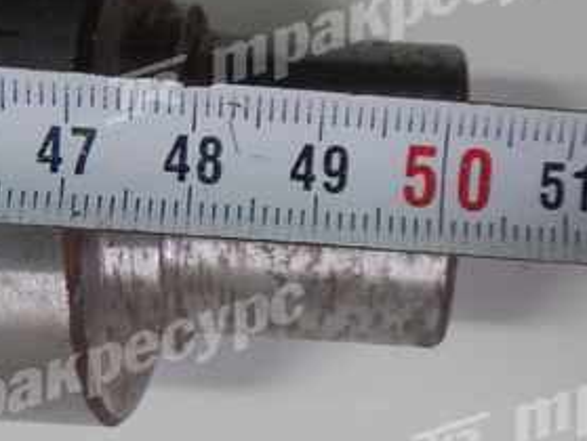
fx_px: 1070
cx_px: 288
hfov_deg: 30.7
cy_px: 300
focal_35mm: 63
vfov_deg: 23.2
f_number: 3
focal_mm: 4
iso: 360
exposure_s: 1/30
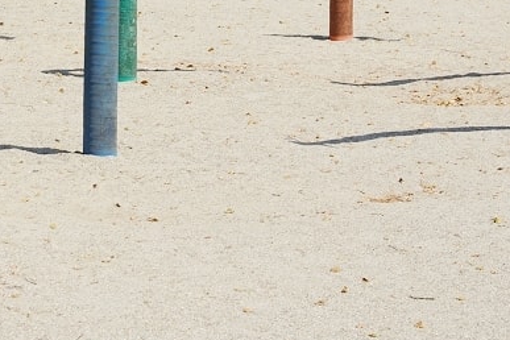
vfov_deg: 7.5
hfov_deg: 11.3
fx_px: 2550
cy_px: -178
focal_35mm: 180
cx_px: 26
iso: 100
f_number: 8
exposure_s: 1/125
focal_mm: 58
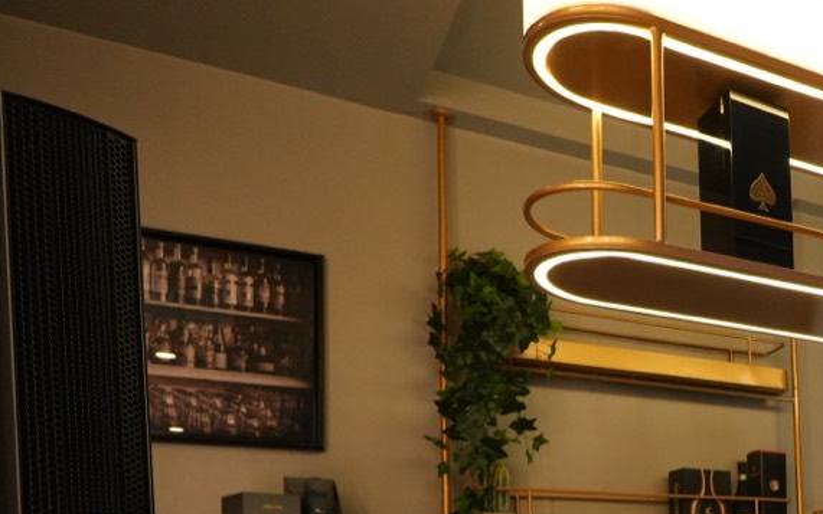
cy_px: 556
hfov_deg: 40.0
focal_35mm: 41
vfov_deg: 28.4
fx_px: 925
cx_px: 881
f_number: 3.2
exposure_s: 1/160
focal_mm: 11
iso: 1600
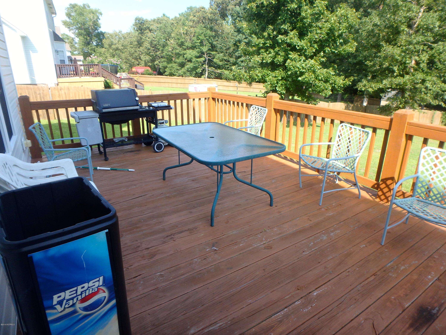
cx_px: 223
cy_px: 168
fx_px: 271
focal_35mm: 21
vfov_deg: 63.4
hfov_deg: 79.0
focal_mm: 3.7
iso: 160
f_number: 3.5
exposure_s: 1/400
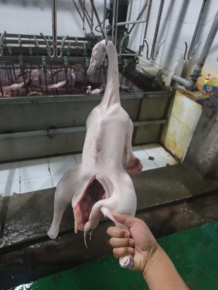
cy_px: 145
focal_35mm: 23
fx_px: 193
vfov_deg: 73.9
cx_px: 109
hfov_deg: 58.9
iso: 2887
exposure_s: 1/177
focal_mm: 6.54
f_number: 1.57
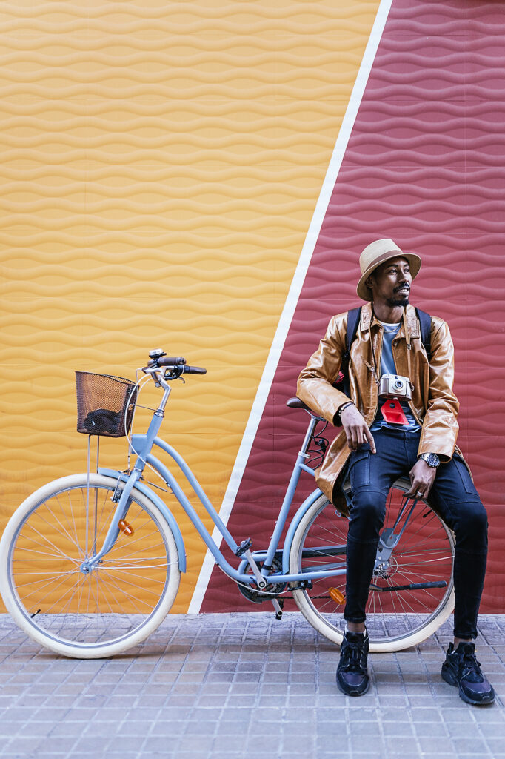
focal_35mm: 35
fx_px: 737
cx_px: 252
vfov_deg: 54.4
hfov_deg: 37.8
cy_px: 380
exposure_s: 1/400
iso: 800
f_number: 1.4
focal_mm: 35
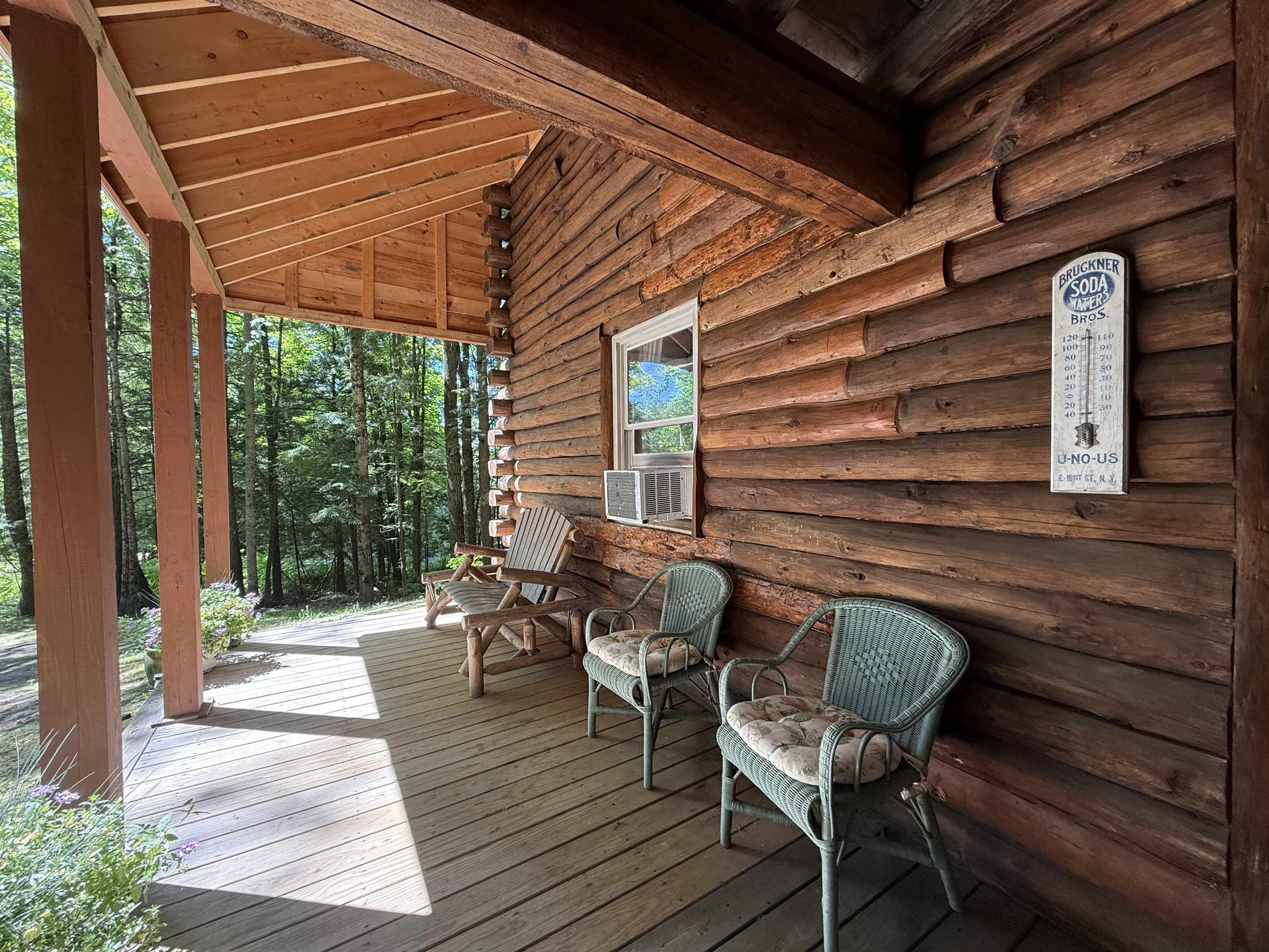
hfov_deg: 102.1
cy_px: 476
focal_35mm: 14
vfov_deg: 85.7
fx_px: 513
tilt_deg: -1.3
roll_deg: +1.3
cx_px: 634
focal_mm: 2.22
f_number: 2.2
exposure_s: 1/99
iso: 125
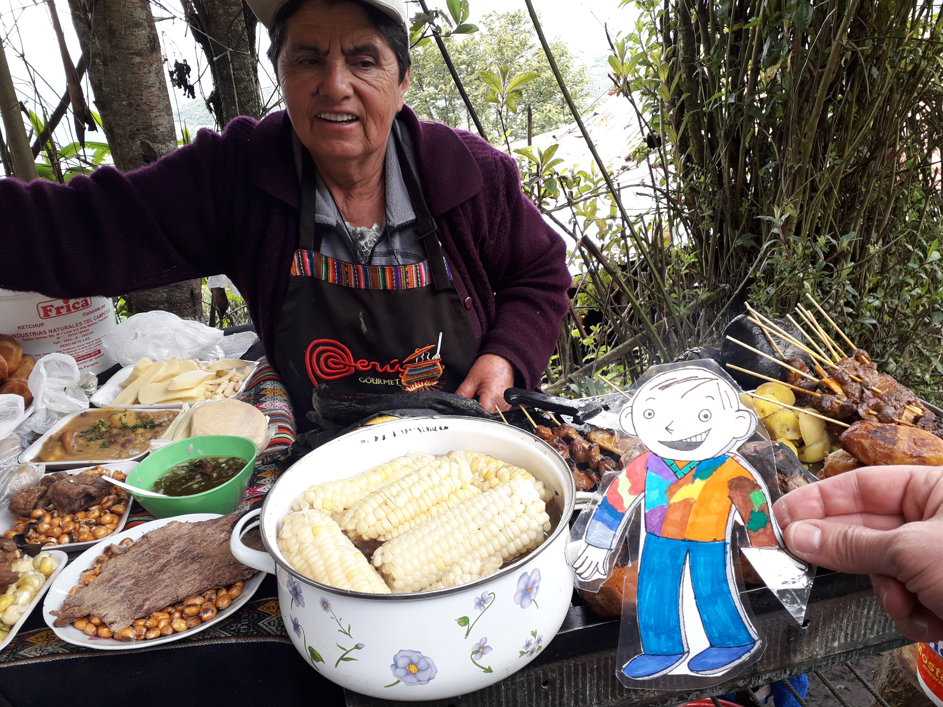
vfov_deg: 51.4
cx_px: 472
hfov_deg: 65.3
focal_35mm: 27
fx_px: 736
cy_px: 354
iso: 40
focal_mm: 3.6
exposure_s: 1/113
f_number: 1.9
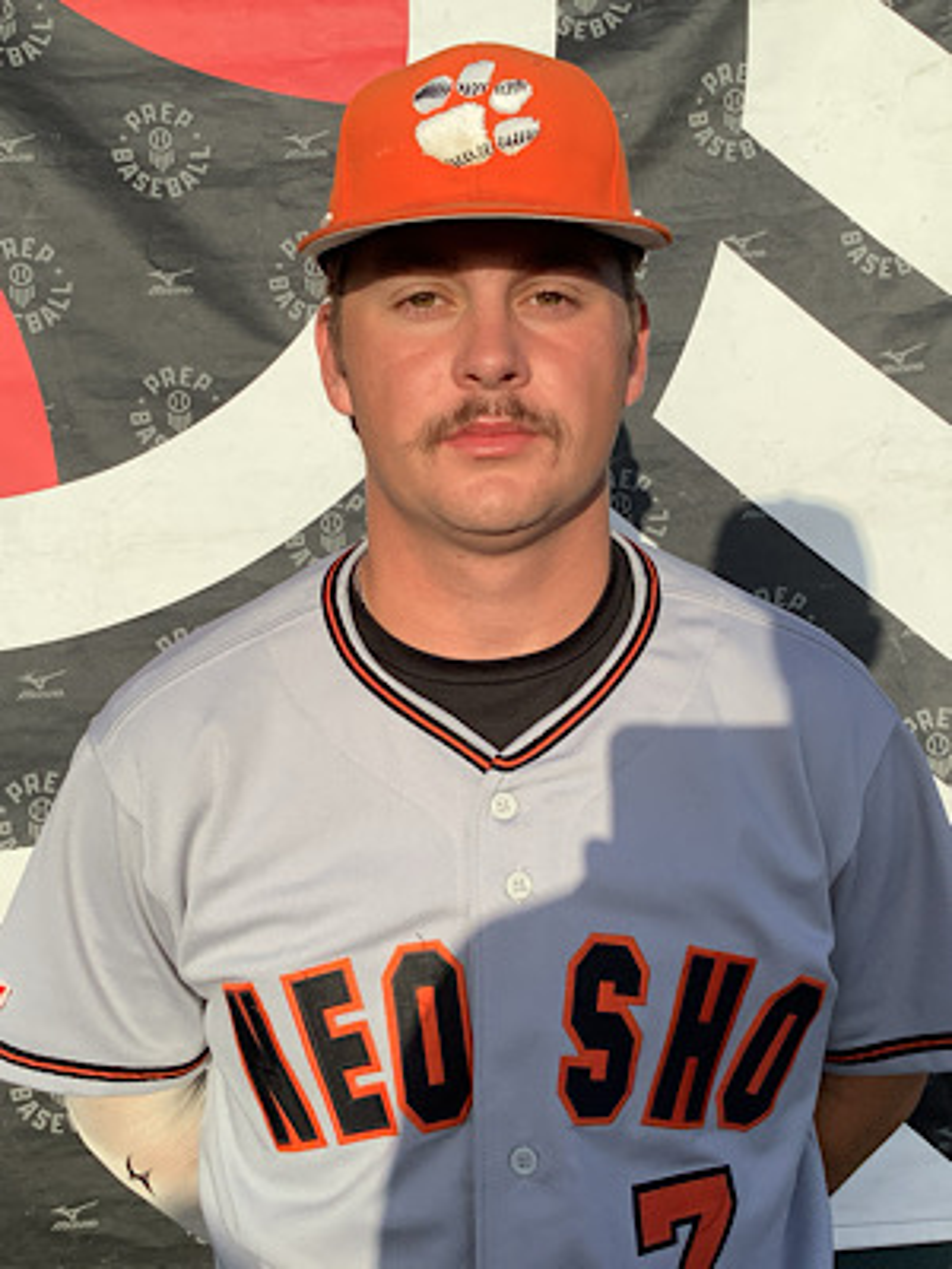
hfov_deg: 45.4
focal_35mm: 31
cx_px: 476
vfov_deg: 58.4
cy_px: 634
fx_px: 1137
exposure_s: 1/1274
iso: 25
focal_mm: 3.3
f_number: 2.4
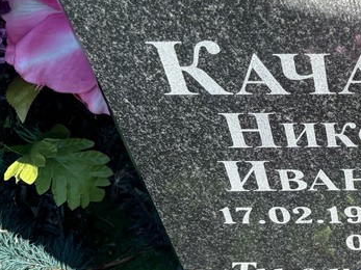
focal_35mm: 60
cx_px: 414
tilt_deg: -46.7
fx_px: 626
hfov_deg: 28.7
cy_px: 90
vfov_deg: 24.3
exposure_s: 1/1220
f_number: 1.6
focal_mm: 5.96
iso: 50
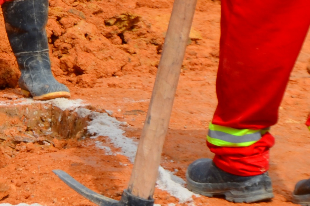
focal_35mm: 485
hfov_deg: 4.2
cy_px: -147
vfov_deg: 2.8
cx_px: -80
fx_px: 4168
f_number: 8
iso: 100
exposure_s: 1/250
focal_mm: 70
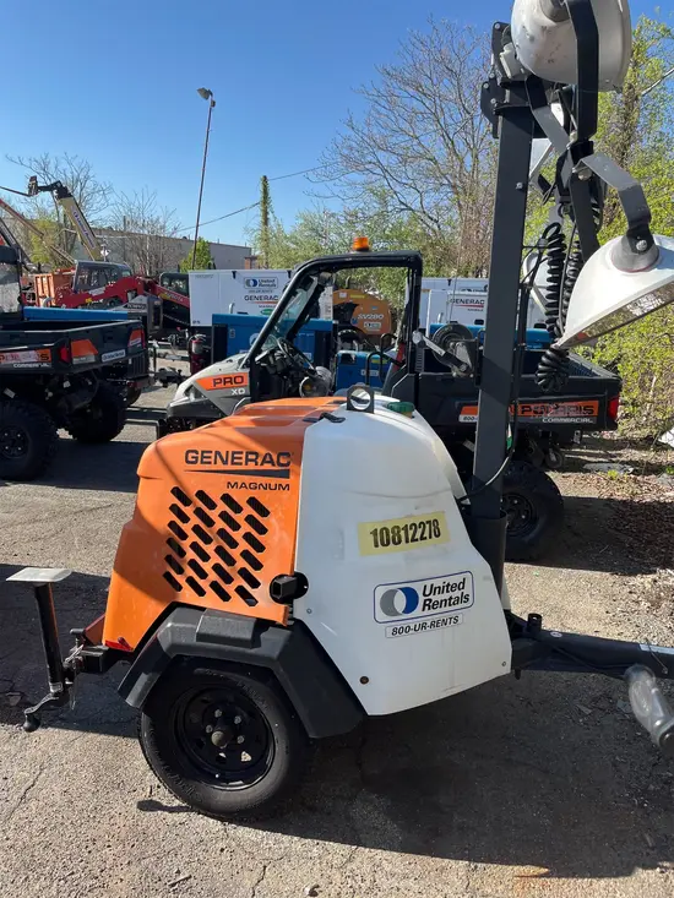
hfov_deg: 53.1
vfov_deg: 67.3
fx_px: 675
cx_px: 337
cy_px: 449
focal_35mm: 26
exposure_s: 1/1600
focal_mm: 5.1
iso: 50
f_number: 1.6
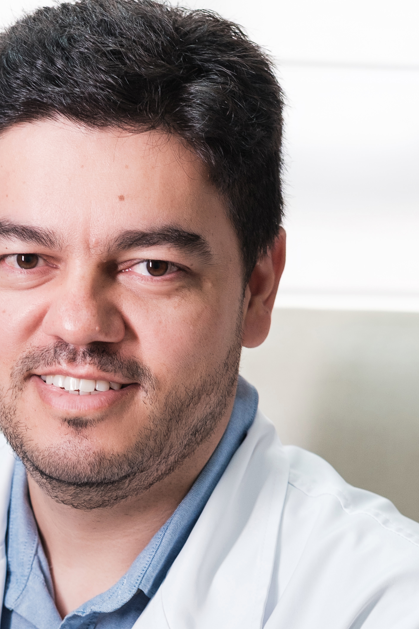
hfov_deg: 9.7
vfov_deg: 14.4
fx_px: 2461
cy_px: 556
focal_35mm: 141
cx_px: 50
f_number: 2.5
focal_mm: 35
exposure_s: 1/125
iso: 320
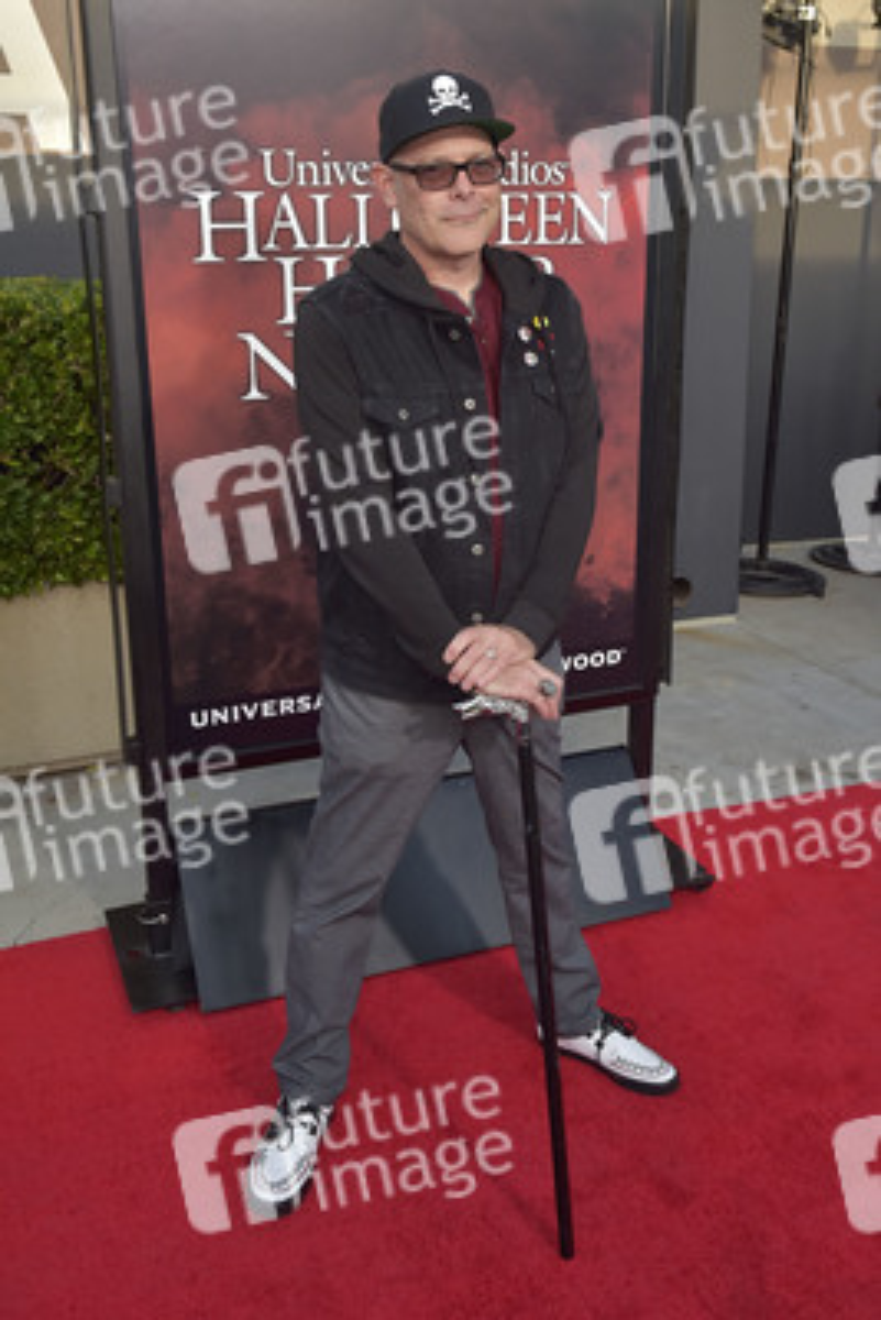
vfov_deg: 58.7
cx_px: 440
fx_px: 1174
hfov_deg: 41.1
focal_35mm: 32
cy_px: 660
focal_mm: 32
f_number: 6.3
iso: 500
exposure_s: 1/320
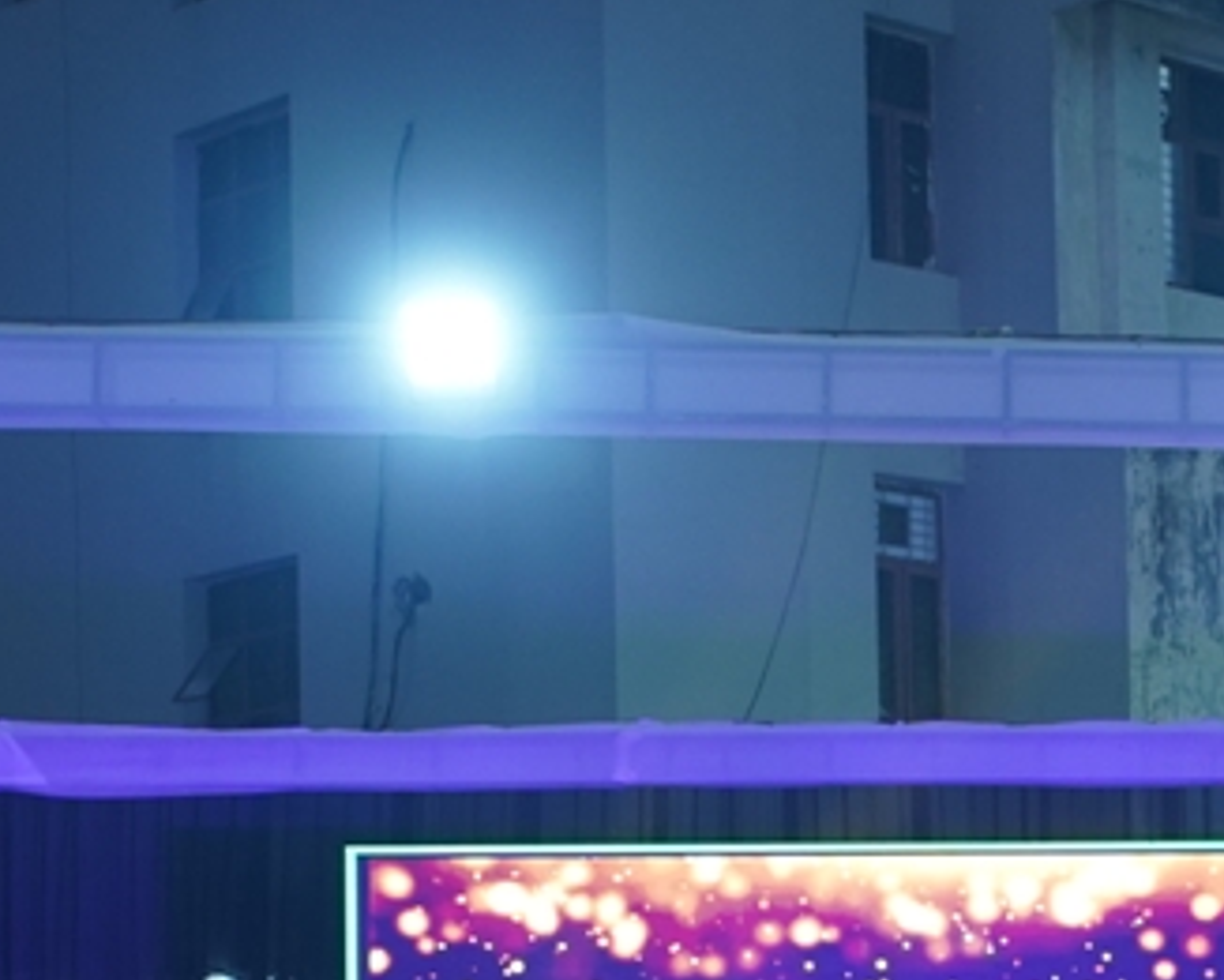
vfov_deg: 12.4
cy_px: 1198
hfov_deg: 15.6
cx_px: 1224
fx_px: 4385
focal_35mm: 121
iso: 1000
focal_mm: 35
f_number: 2.8
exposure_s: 1/125
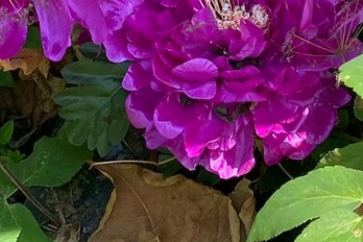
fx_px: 1129
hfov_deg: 17.0
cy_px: -253
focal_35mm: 112
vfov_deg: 11.0
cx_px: 495
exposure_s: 1/560
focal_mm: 4.25
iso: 32
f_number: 1.8
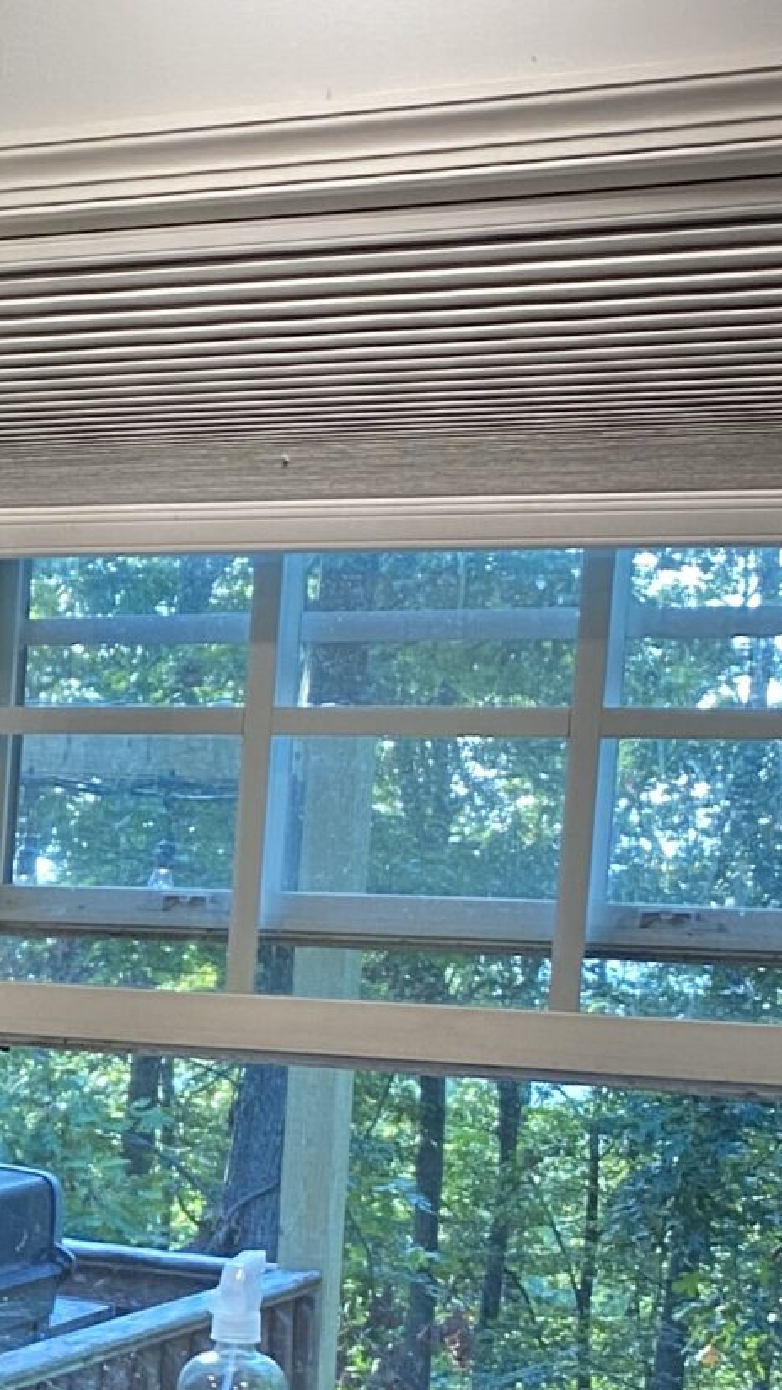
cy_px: 1284
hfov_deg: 12.4
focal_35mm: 88
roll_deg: -1.6
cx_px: -676
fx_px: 3241
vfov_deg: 23.5
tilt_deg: -8.4
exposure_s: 1/60
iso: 100
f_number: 1.8
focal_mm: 4.25
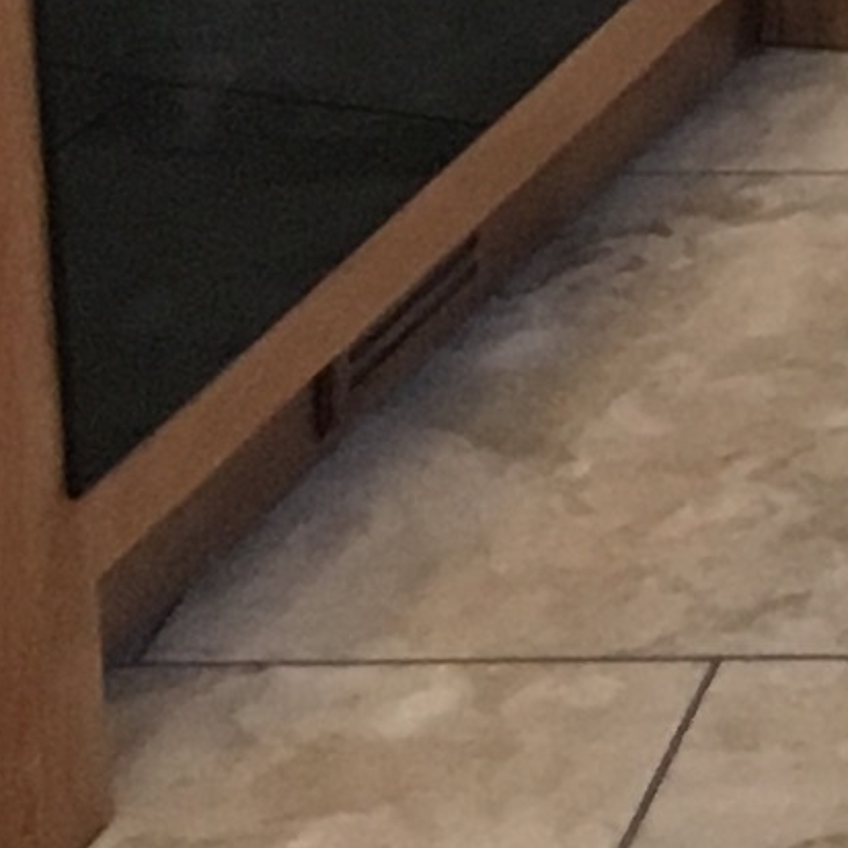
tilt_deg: -13.3
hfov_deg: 6.1
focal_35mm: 250
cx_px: 3043
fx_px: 6929
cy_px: -1020
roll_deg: -3.8
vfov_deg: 6.7
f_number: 2.2
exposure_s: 1/30
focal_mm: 4.15
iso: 125
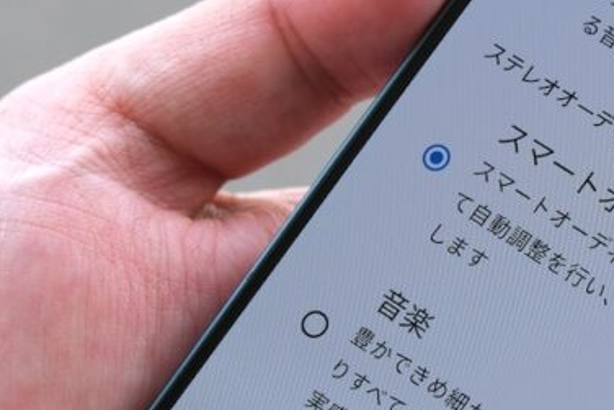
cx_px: 660
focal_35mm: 265
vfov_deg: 5.2
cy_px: 217
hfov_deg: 7.7
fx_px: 4521
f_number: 5
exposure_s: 1/125
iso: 160
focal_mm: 55
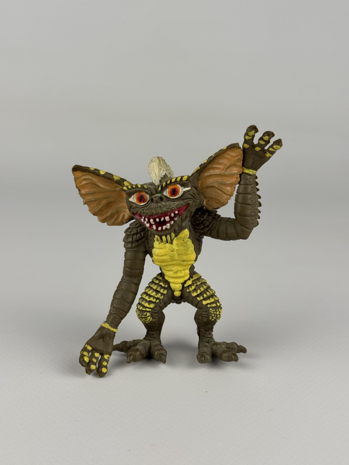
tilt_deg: -18.3
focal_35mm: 48
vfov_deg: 39.7
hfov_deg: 30.3
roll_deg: -0.3
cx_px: 174
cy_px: 232
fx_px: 645
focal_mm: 6.76
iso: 64
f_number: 1.78
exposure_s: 1/747
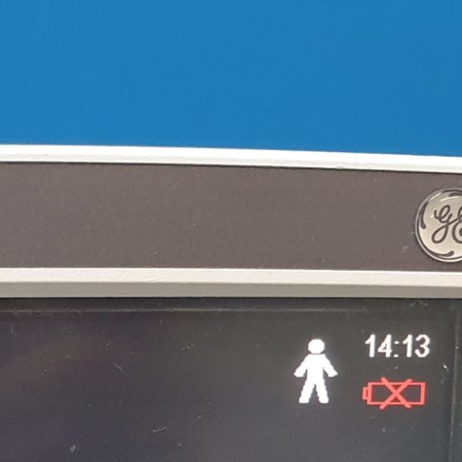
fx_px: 1827
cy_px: 737
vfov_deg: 13.4
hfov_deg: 13.5
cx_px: -258
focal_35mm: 121
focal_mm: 4.3
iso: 320
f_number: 2.4
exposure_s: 1/50
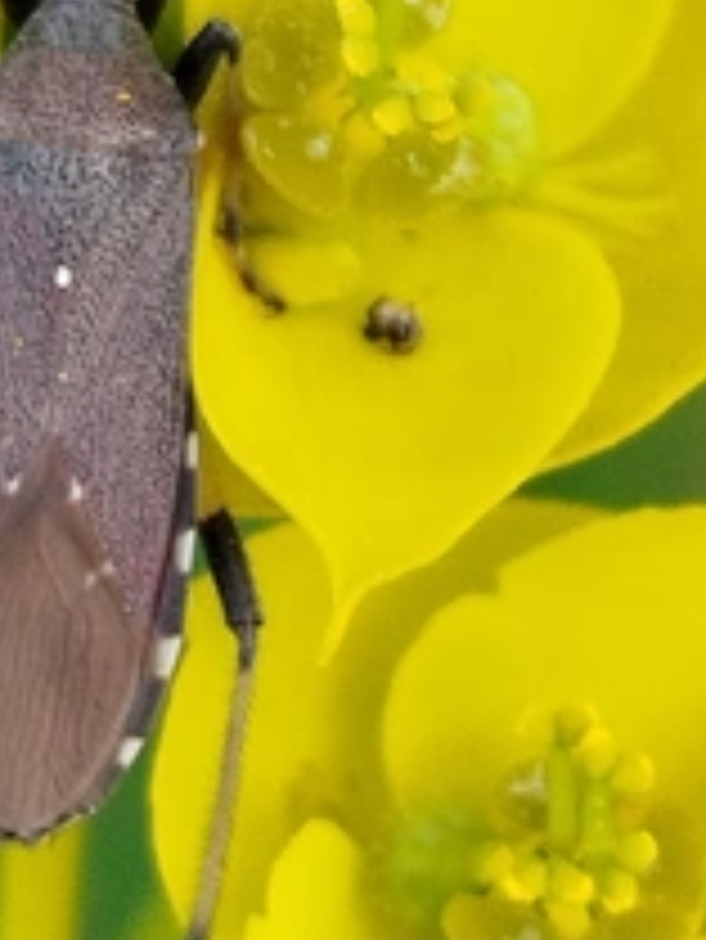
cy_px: 427
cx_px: 364
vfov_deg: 20.6
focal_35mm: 95
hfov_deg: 15.6
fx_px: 2581
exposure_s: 1/108
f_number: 1.7
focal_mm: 5.31
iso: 50
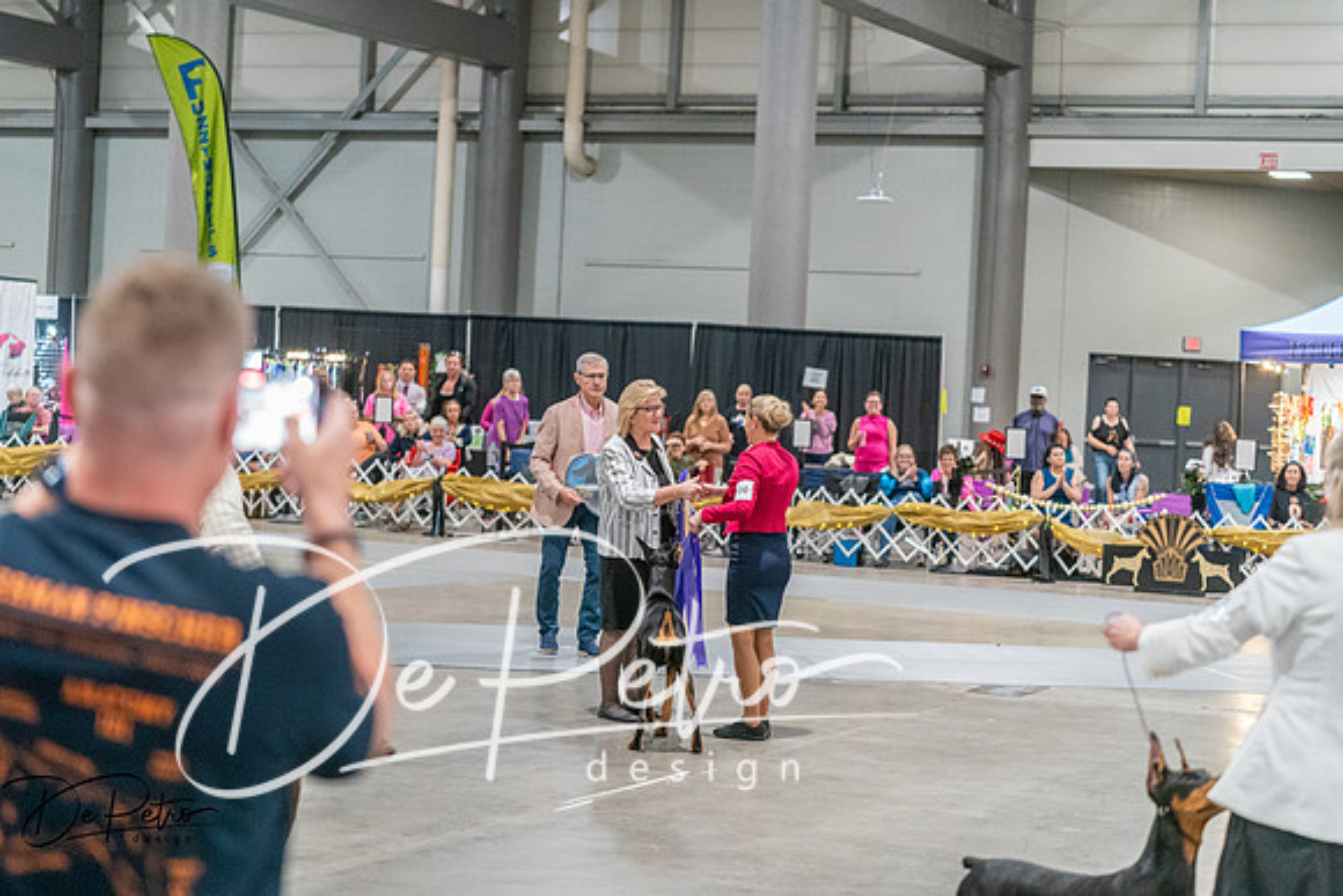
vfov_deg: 19.5
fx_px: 2612
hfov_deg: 28.8
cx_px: 672
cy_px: 448
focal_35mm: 70
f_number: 2.8
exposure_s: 1/250
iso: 6400
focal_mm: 70
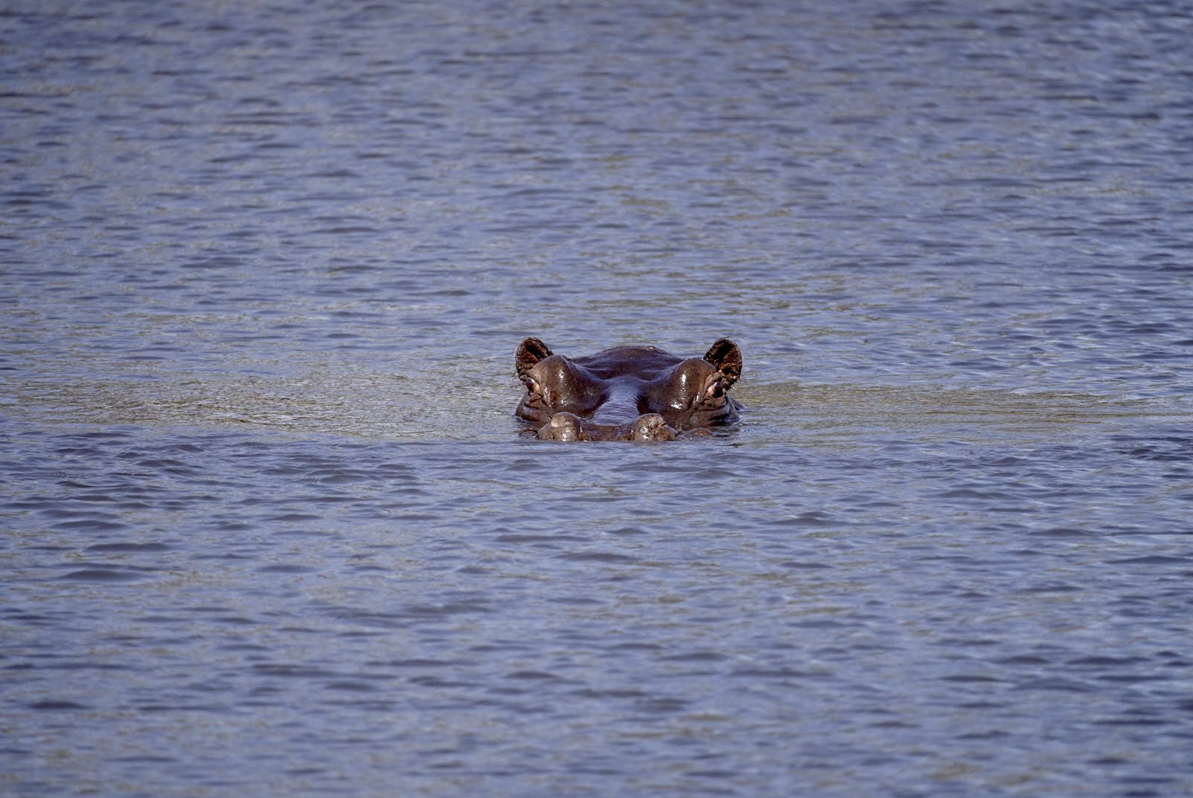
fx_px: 17509
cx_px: 595
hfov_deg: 3.9
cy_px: 399
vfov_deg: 2.6
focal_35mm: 528
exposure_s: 1/500
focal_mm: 350
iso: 200
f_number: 6.3
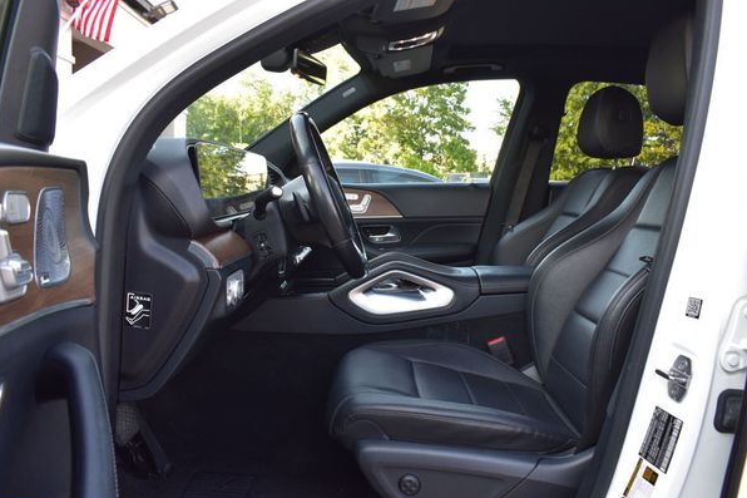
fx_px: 602
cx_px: 377
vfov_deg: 44.9
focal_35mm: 29
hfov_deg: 63.7
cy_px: 257
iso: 400
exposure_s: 1/60
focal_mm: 18
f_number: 8
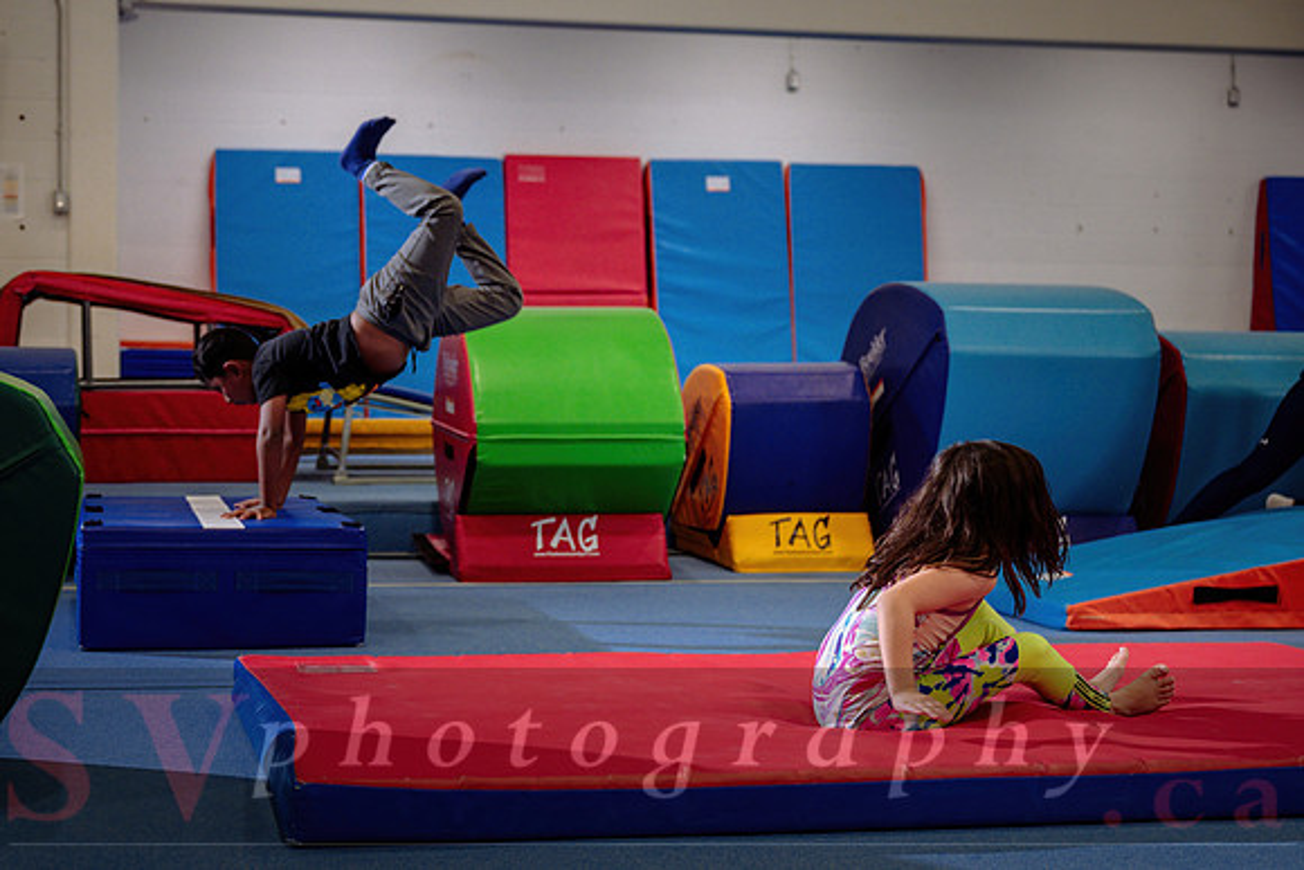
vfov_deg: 23.8
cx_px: 523
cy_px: 518
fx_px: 2058
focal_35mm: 57
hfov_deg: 35.0
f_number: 3.5
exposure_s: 1/320
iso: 800
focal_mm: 47
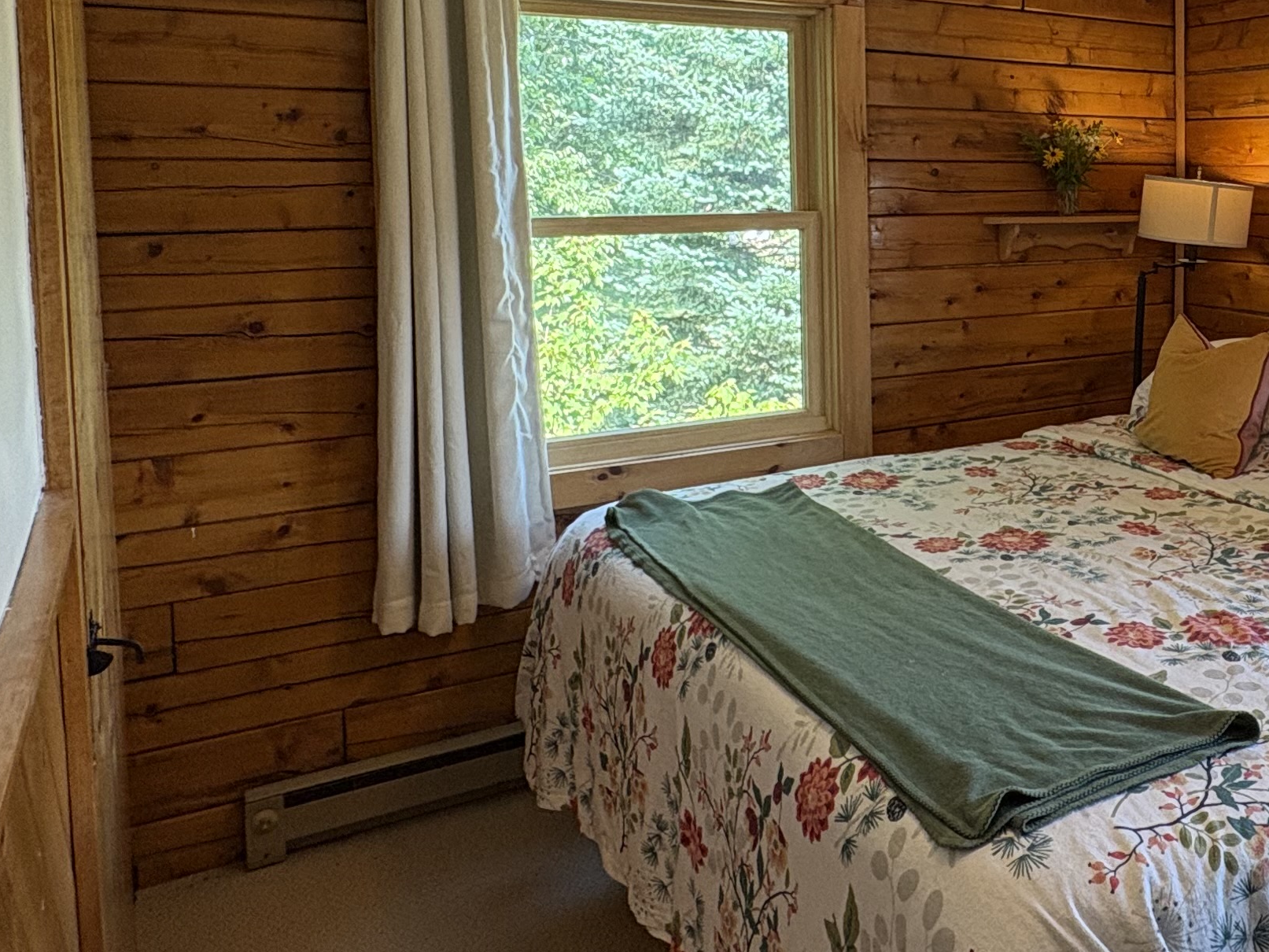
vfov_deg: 39.8
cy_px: 256
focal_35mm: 35
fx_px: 1283
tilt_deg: -4.0
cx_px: 1091
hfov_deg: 48.3
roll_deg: +0.7
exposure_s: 1/120
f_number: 2.2
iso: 200
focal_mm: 2.22
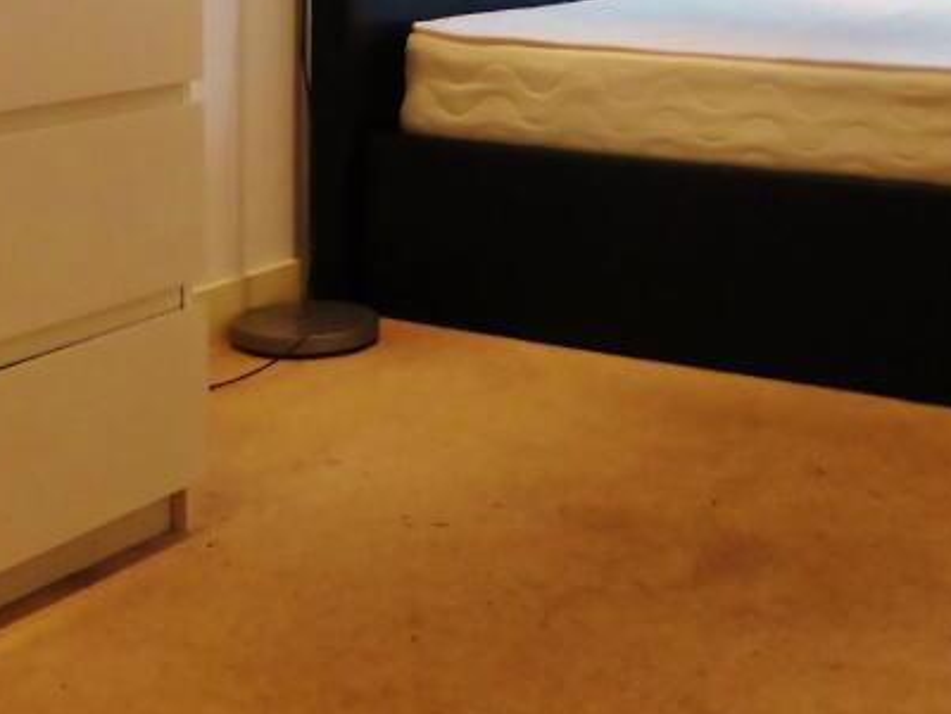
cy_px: -138
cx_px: 621
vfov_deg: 21.3
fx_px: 1758
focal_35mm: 64
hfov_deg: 30.1
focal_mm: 4.3
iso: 320
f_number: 3.3
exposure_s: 1/60
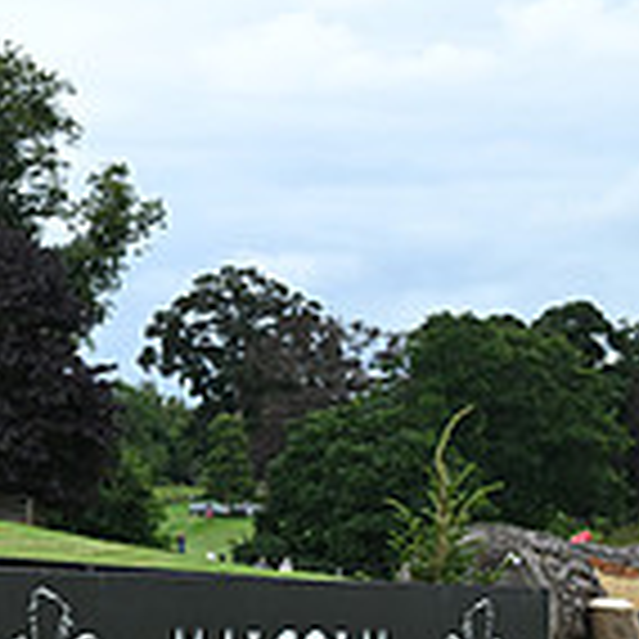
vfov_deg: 10.1
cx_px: -648
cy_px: 380
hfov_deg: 9.4
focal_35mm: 173
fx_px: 3613
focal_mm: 50
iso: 900
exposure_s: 1/1250
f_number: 5.6
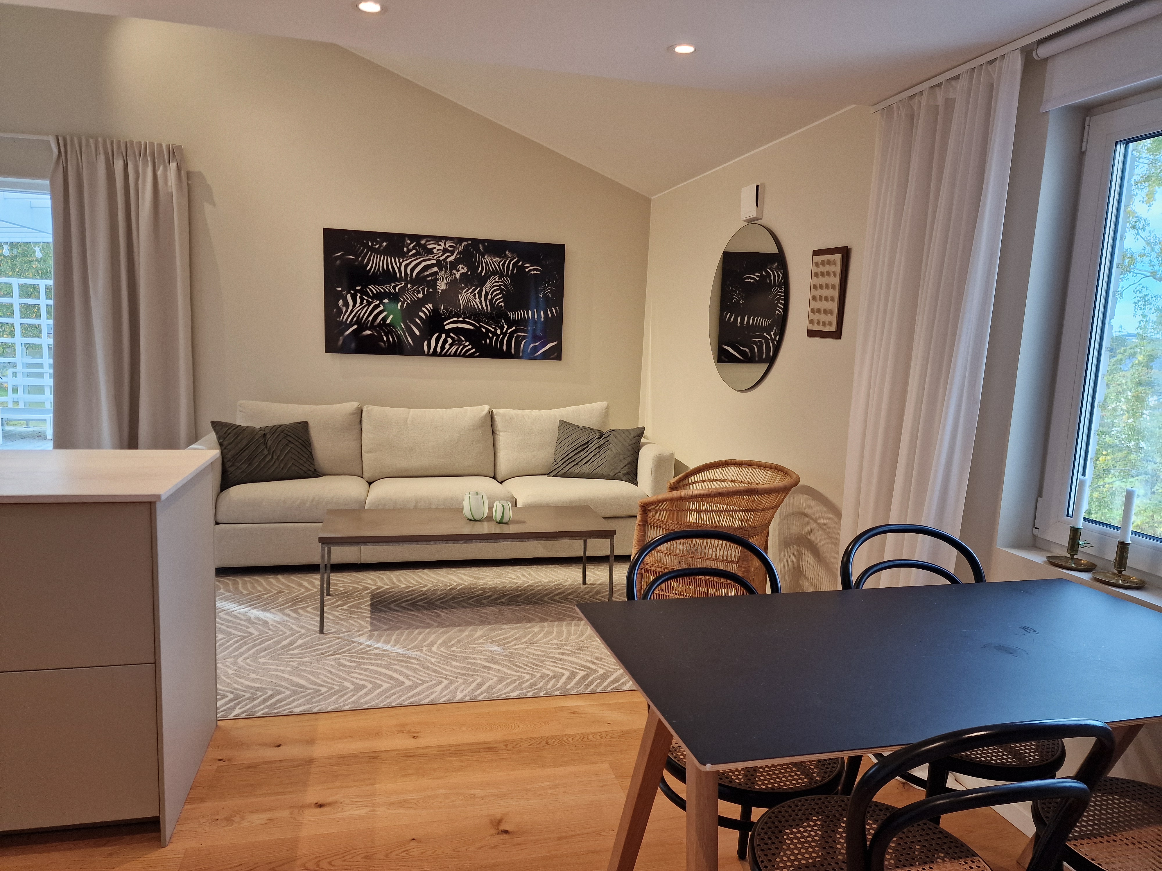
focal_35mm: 23
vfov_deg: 58.9
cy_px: 436
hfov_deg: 73.9
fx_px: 772
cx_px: 581
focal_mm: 6.4
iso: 125
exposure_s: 1/180
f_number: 1.8
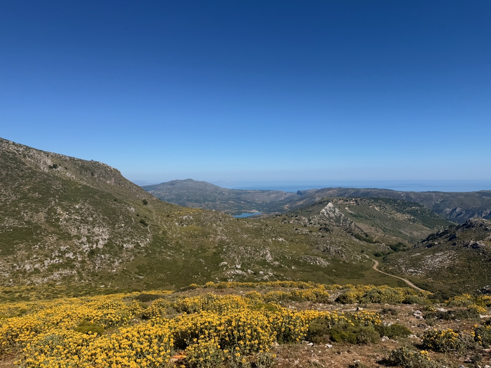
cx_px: 246
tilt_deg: -0.9
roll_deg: +0.3
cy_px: 184
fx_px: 340
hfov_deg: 71.6
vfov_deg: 56.8
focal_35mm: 24
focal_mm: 6.76
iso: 80
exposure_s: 1/6711
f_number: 1.78
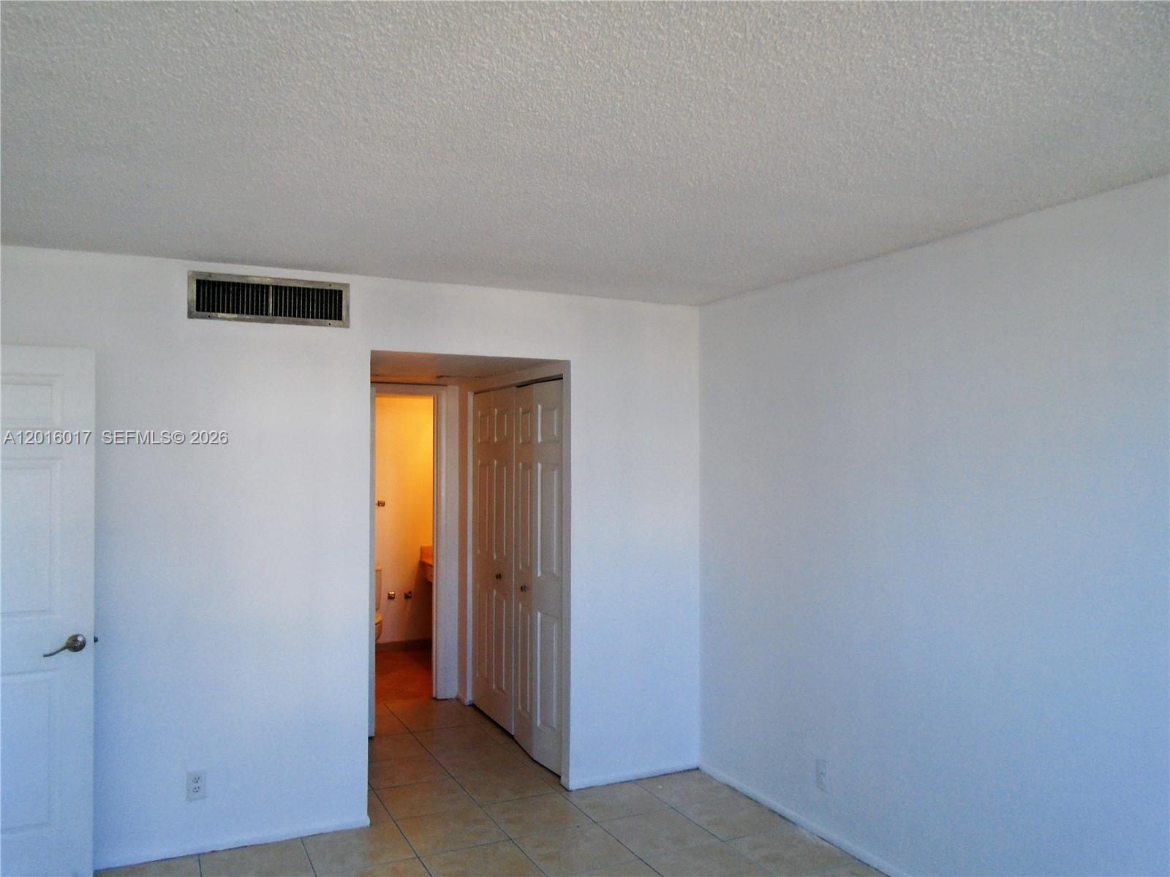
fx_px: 879
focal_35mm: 26
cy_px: 438
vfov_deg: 53.1
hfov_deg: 67.3
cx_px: 585
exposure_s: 1/100
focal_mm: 4.6
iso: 100
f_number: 3.2
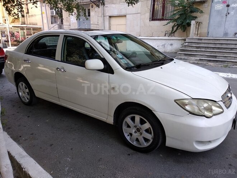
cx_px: 118
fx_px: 178
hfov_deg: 67.3
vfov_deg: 53.1
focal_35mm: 26
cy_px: 89
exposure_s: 1/100
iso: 125
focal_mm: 3.81
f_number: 2.2
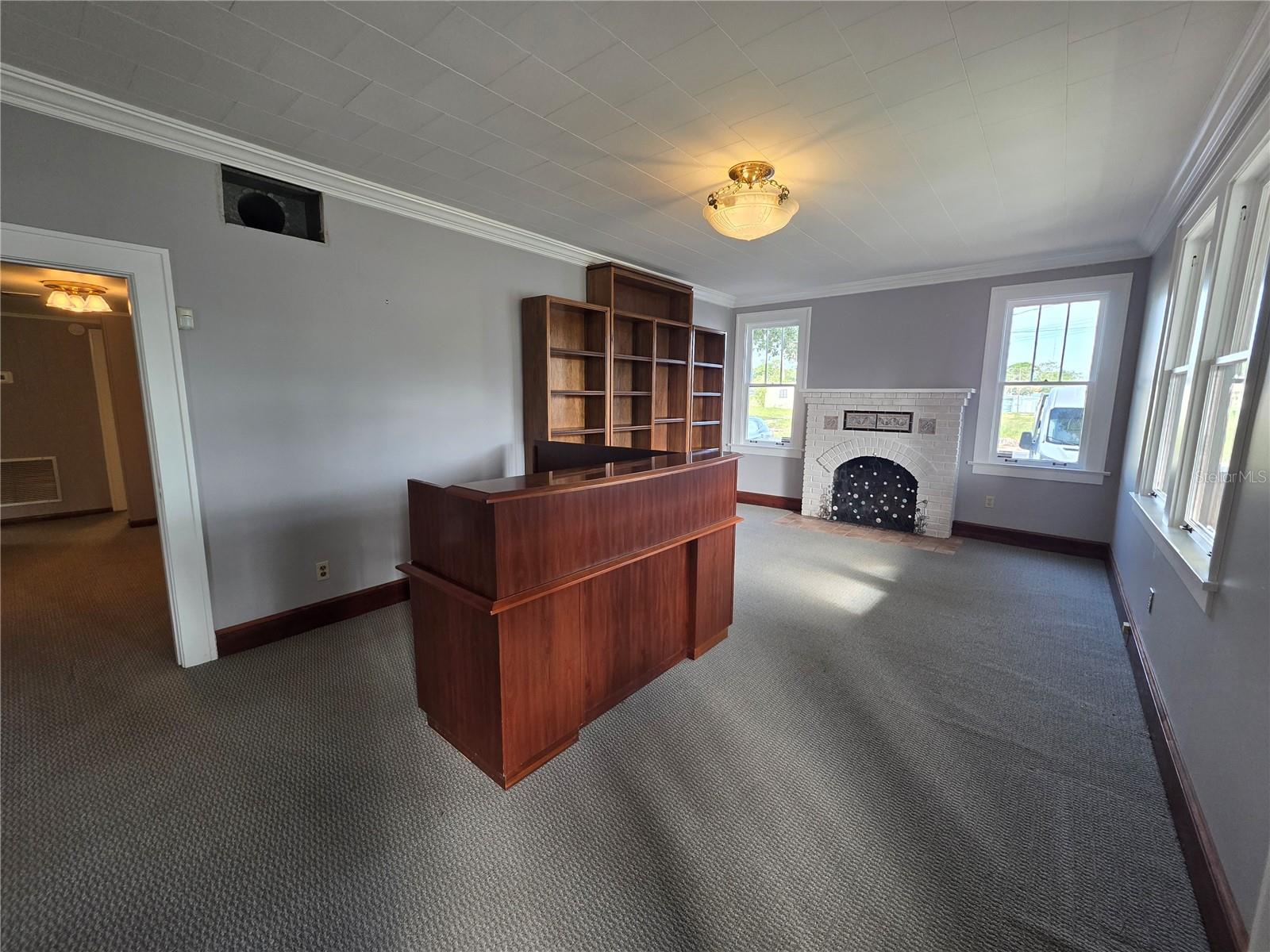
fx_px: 477
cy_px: 476
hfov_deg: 106.2
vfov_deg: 89.9
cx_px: 635
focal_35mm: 13
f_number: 1.9
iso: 200
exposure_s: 1/120
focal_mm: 2.2
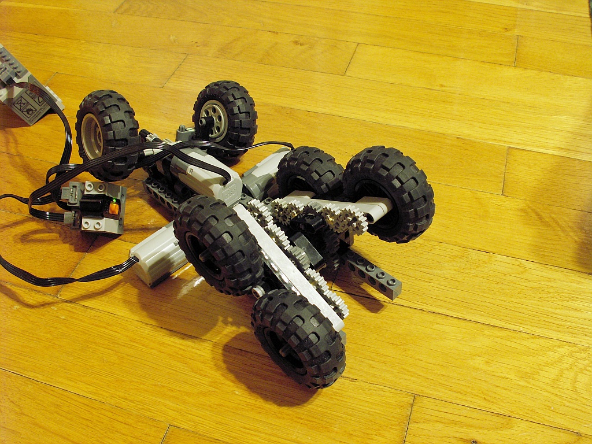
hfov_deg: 52.6
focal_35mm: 35
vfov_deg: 40.7
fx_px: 599
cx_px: 296
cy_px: 222
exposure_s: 1.3
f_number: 4
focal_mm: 5.86
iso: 100
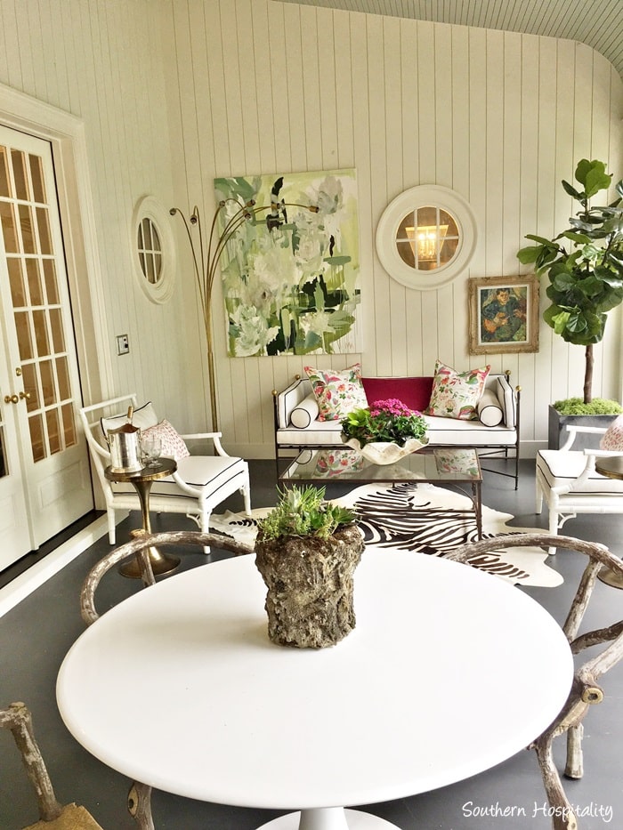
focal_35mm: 29
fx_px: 696
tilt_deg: -9.8
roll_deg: +2.3
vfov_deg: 61.7
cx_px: 312
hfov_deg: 48.2
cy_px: 415
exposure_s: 1/60
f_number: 2.2
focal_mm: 4.15
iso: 32
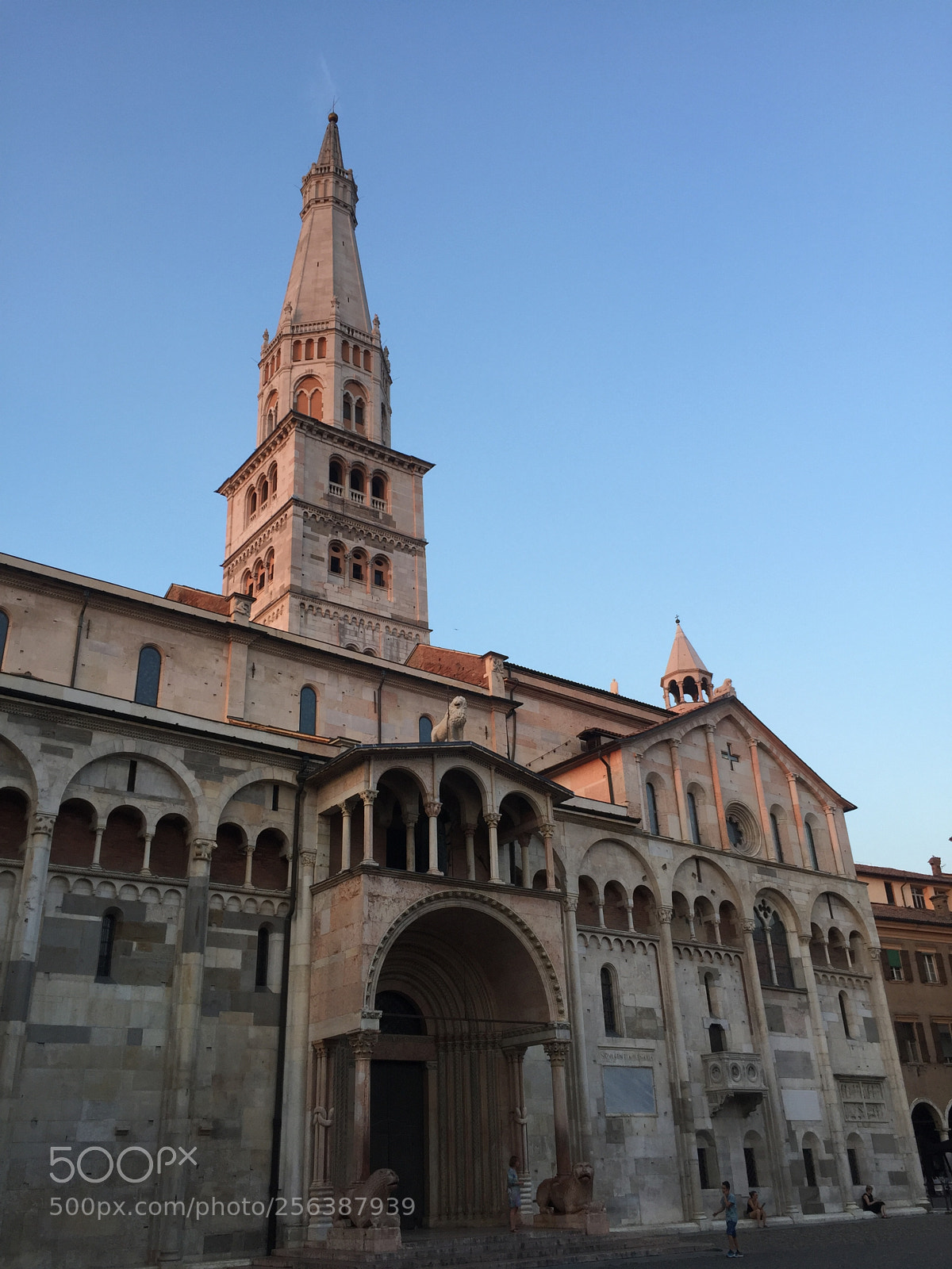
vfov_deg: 61.7
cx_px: 476
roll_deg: +1.4
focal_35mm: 29
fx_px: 1063
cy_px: 634
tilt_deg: +27.4
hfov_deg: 48.2
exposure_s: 1/122
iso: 32
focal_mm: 4.15
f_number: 2.2
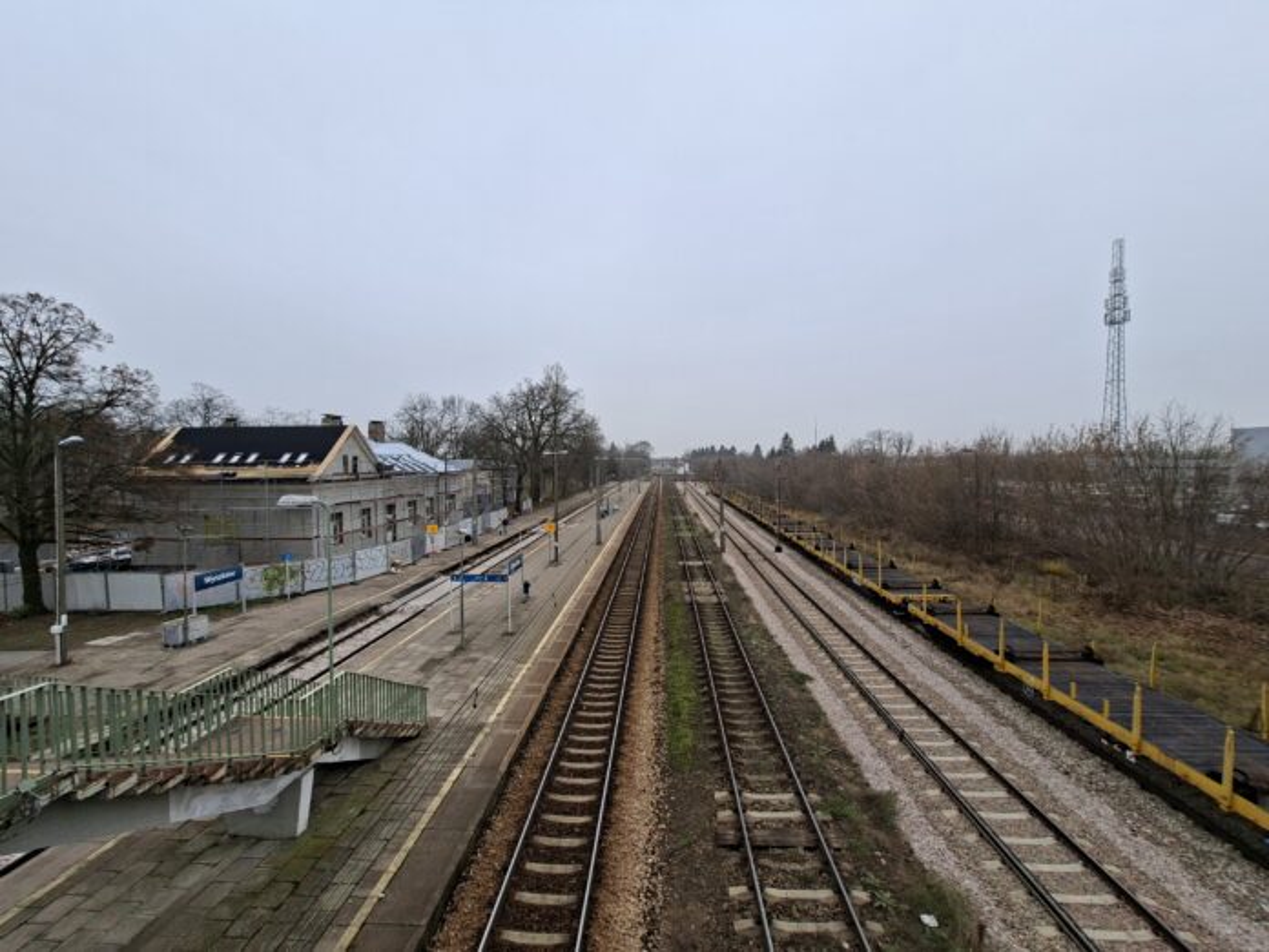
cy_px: 476
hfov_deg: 106.2
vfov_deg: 89.9
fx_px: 477
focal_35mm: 13
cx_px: 634
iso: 40
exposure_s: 1/125
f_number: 2.2
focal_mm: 1.74
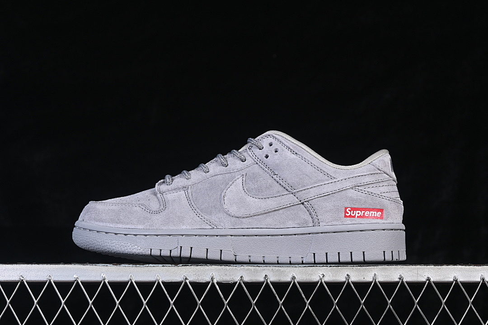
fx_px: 1017
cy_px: 162
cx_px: 244
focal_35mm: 75
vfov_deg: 18.2
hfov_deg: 27.0
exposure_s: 1/80
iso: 160
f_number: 7.1
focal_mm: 50
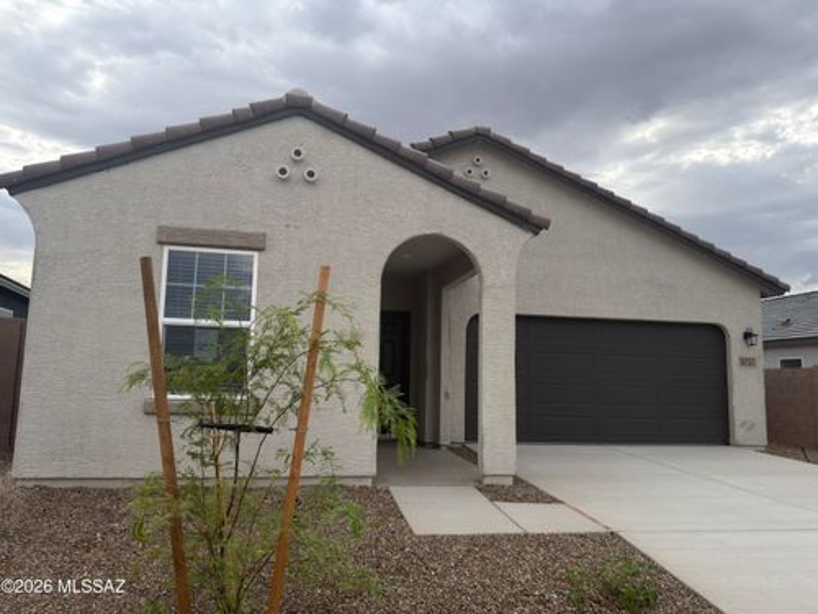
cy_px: 307
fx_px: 567
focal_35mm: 24
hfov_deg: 71.6
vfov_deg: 56.8
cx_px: 409
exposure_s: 1/2660
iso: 64
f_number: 1.78
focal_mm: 6.76
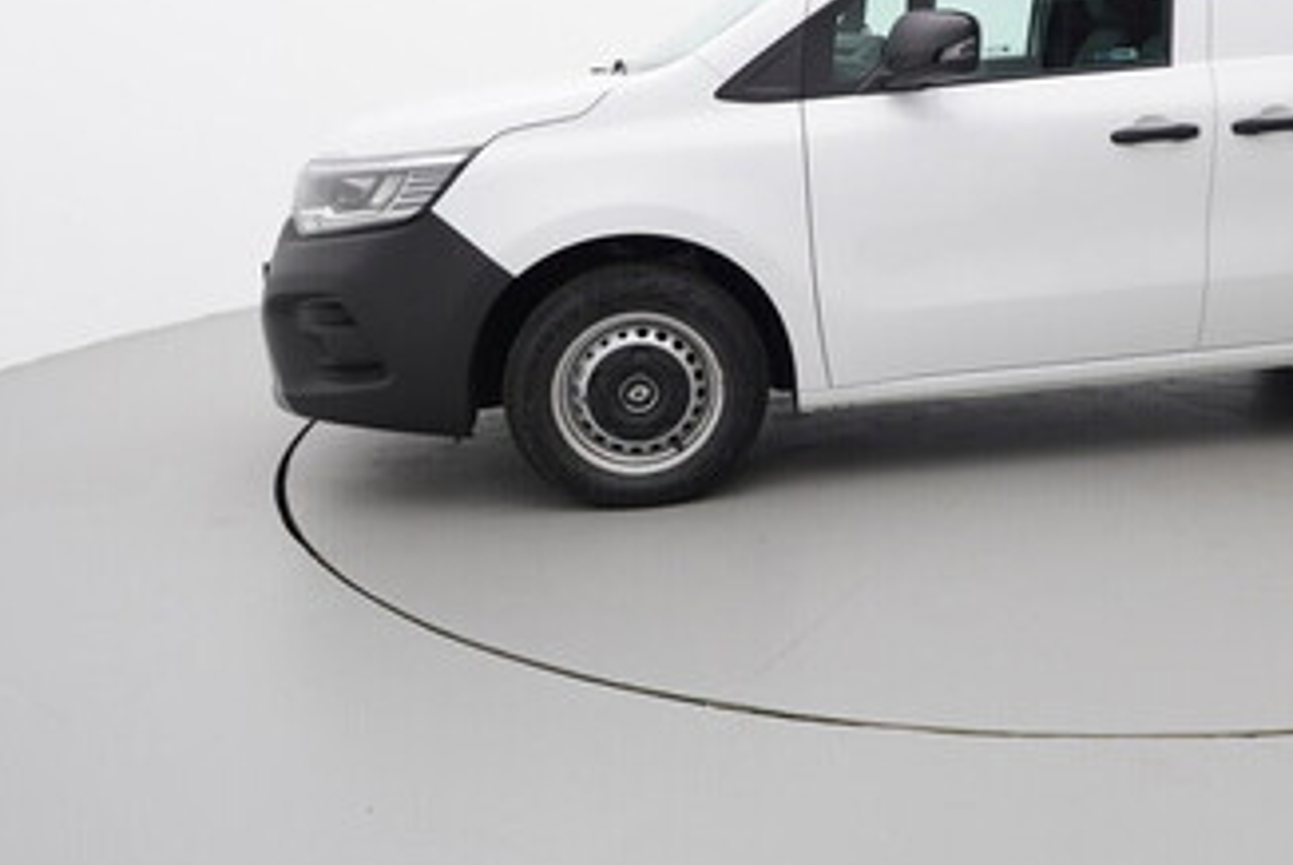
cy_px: 224
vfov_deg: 34.6
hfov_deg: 47.3
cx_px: 1081
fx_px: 1360
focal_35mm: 38
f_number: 5
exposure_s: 1/80
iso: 200
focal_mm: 15
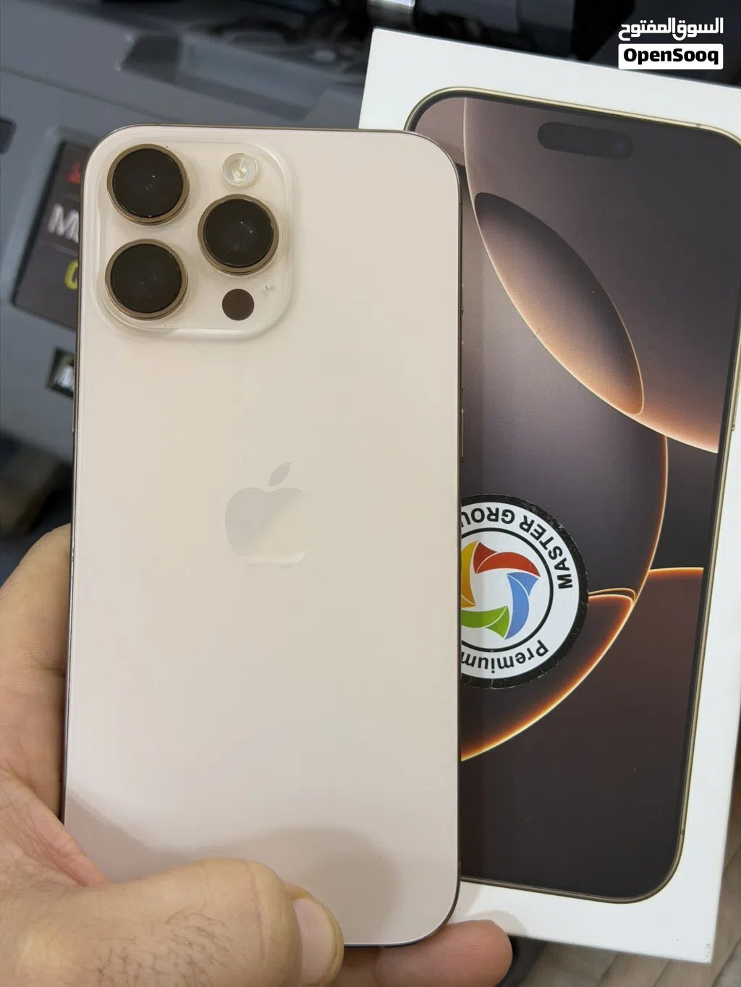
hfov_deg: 30.3
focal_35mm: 48
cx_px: 370
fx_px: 1370
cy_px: 494
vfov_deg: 39.7
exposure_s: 1/50
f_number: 1.78
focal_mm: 6.76
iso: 50
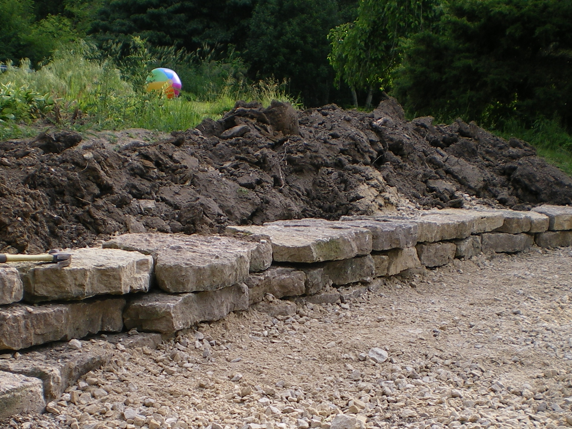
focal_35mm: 61
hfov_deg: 31.7
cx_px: 309
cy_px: 322
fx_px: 1008
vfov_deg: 23.8
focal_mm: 6.3
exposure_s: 1/125
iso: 64
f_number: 4.6
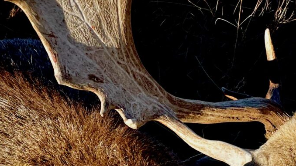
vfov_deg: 11.3
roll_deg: +0.0
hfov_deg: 19.8
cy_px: 97
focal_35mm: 107
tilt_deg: -33.4
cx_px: 236
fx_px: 840
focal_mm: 4.2
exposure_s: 1/2020
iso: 32
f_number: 1.6
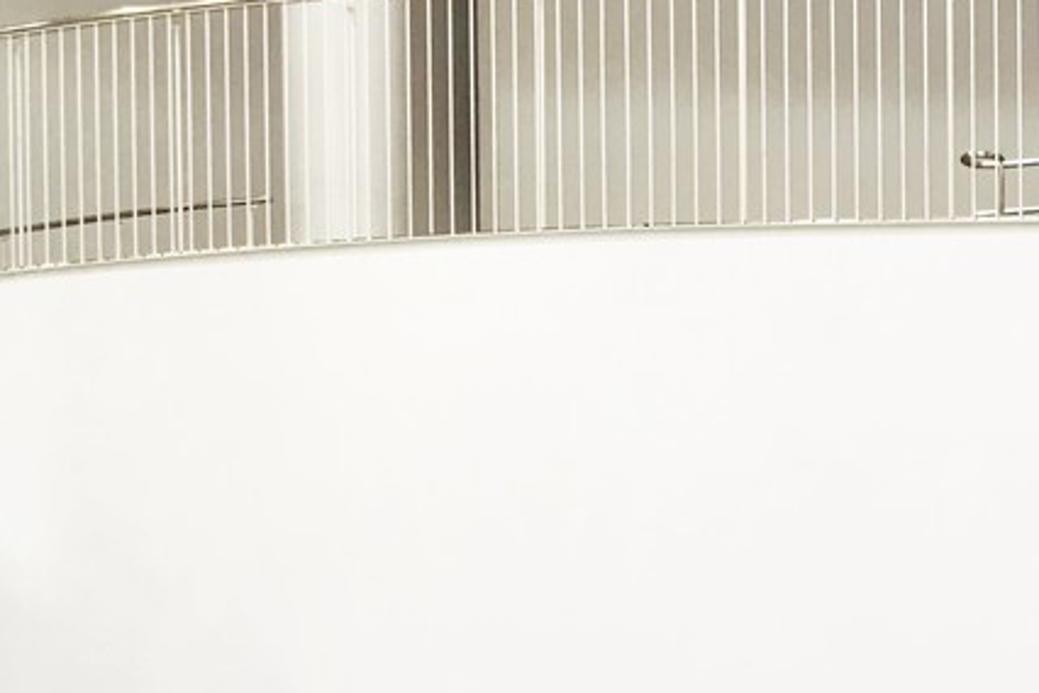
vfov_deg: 15.4
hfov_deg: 22.2
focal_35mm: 85
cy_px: 854
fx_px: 2453
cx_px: 1222
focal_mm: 4.15
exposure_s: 1/15
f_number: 2.2
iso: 32
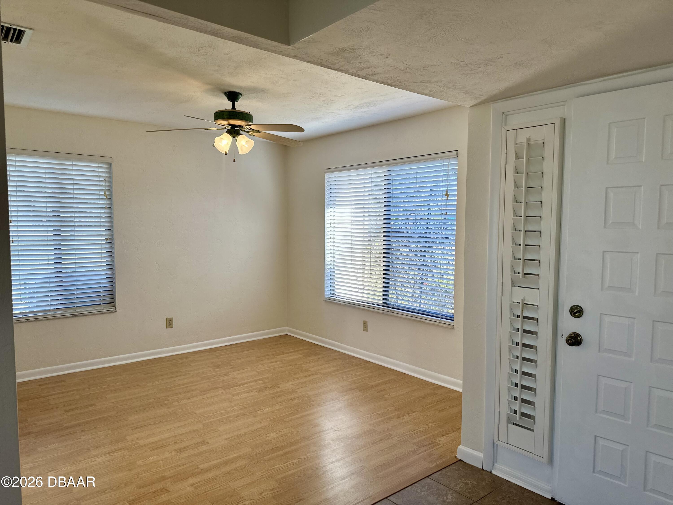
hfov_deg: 71.6
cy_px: 252
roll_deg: -0.8
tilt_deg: -3.5
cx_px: 336
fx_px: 467
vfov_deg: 56.8
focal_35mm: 24
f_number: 1.78
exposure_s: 1/162
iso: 80
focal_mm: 6.86
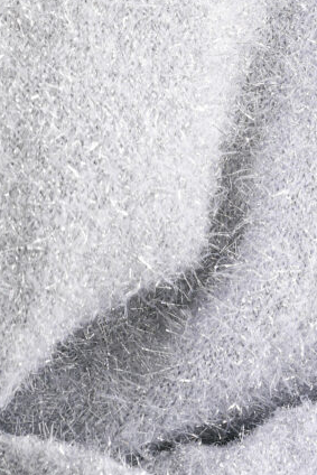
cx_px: 91
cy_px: -401
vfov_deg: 6.7
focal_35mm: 302
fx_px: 3985
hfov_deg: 4.6
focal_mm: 50
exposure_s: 1/125
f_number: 3.5
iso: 100
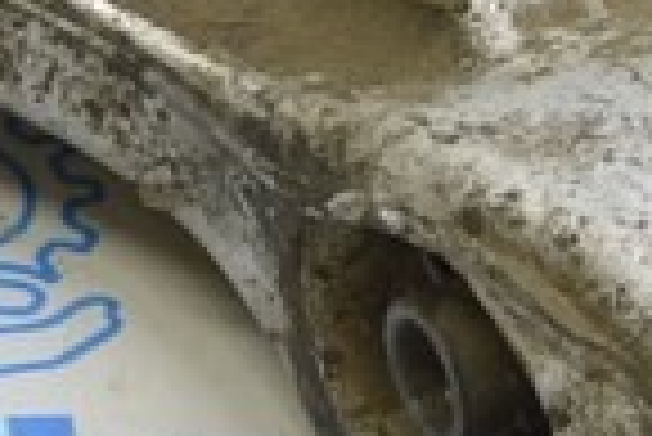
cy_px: -20
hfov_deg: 7.7
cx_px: -656
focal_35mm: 254
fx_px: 4605
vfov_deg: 5.4
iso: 400
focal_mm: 24
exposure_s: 1/25
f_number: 5.6
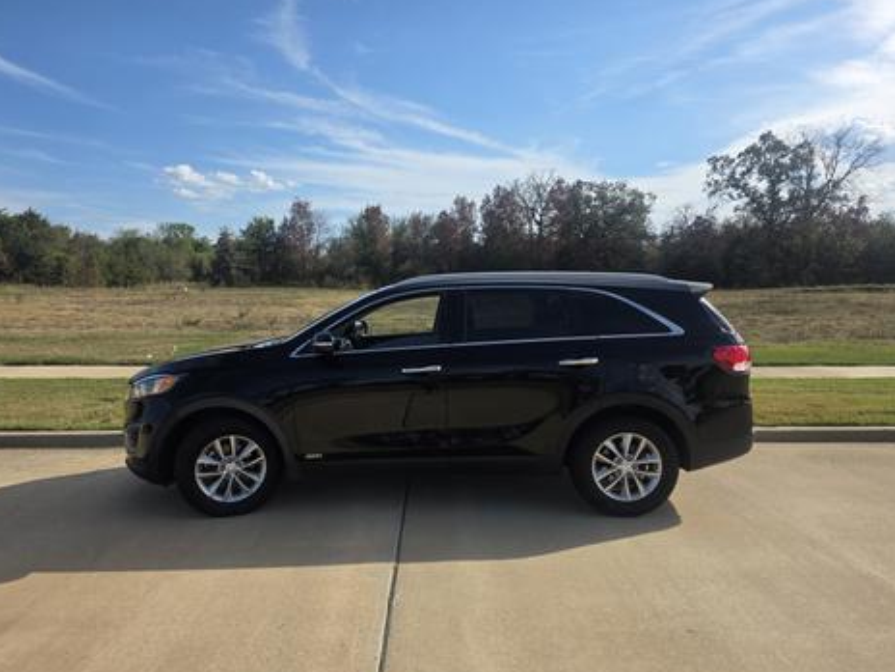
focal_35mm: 25
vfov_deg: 54.8
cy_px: 355
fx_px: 646
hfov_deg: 69.3
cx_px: 413
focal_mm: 6.3
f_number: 1.7
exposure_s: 1/5958
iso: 80
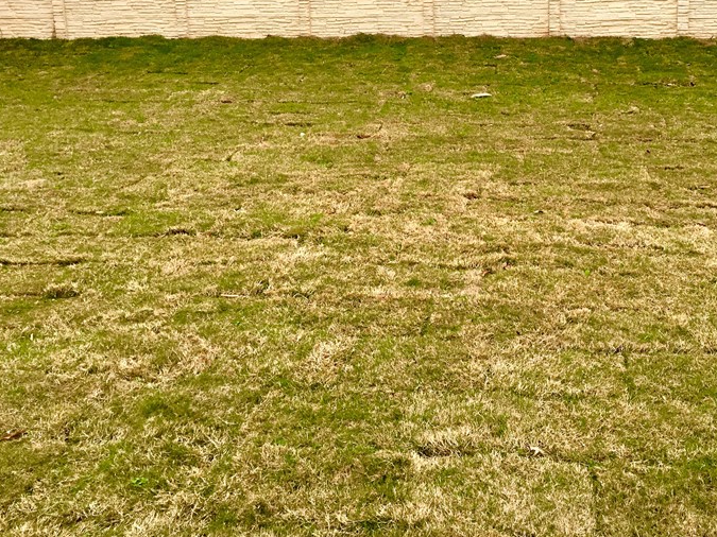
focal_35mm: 44
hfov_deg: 42.5
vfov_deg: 32.3
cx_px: 466
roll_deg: +0.5
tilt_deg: -10.6
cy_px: 138
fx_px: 911
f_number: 2.2
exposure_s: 1/120
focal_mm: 4.15
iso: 25
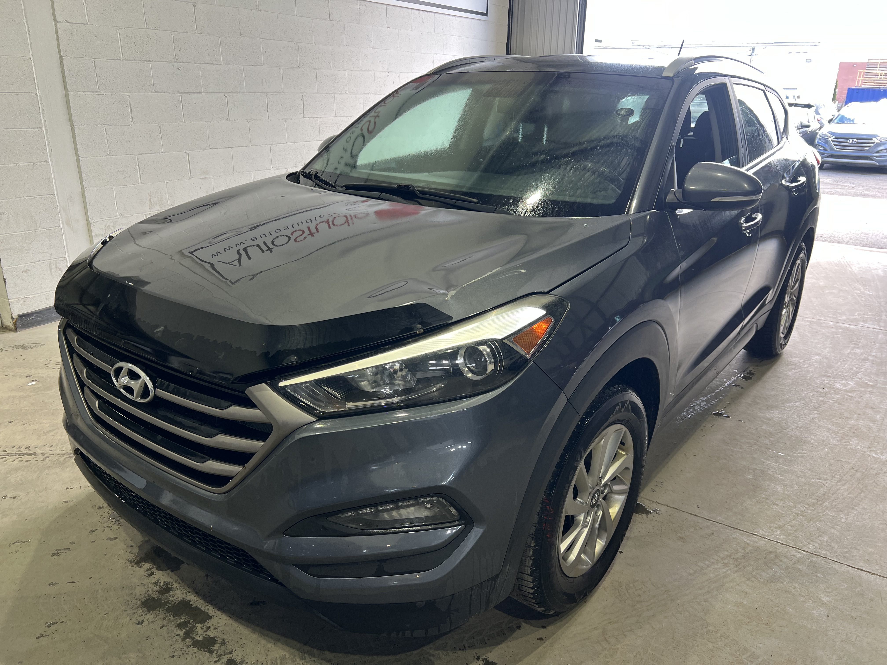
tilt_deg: -18.6
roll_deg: -1.3
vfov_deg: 53.1
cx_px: 444
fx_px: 666
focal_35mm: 26
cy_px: 332
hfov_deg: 67.3
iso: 64
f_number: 1.5
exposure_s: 1/121
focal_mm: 5.7
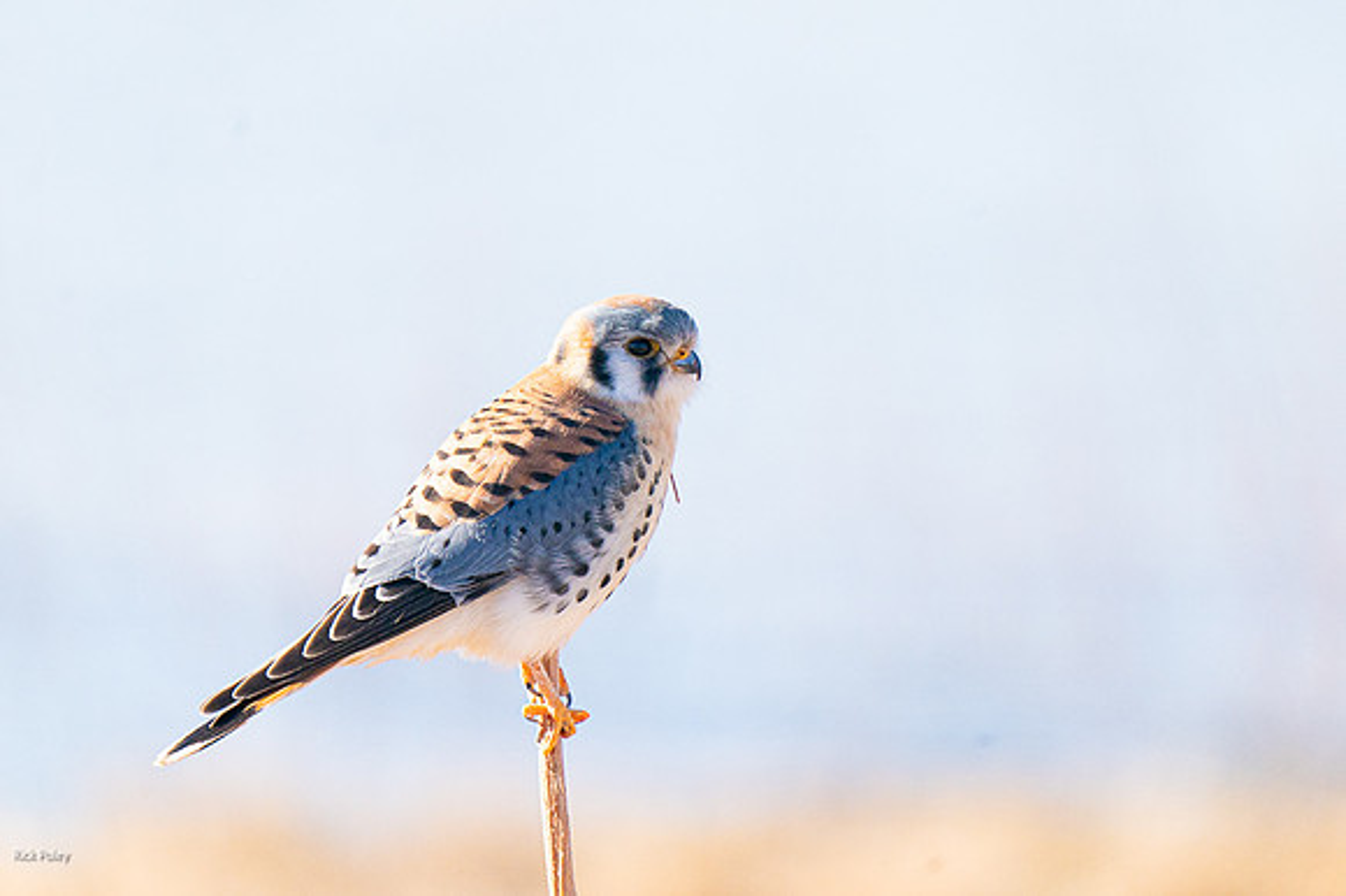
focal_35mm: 1104
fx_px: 41261
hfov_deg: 1.9
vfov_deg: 1.2
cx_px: 673
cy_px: 378
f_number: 9
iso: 2000
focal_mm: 840
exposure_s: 1/2000
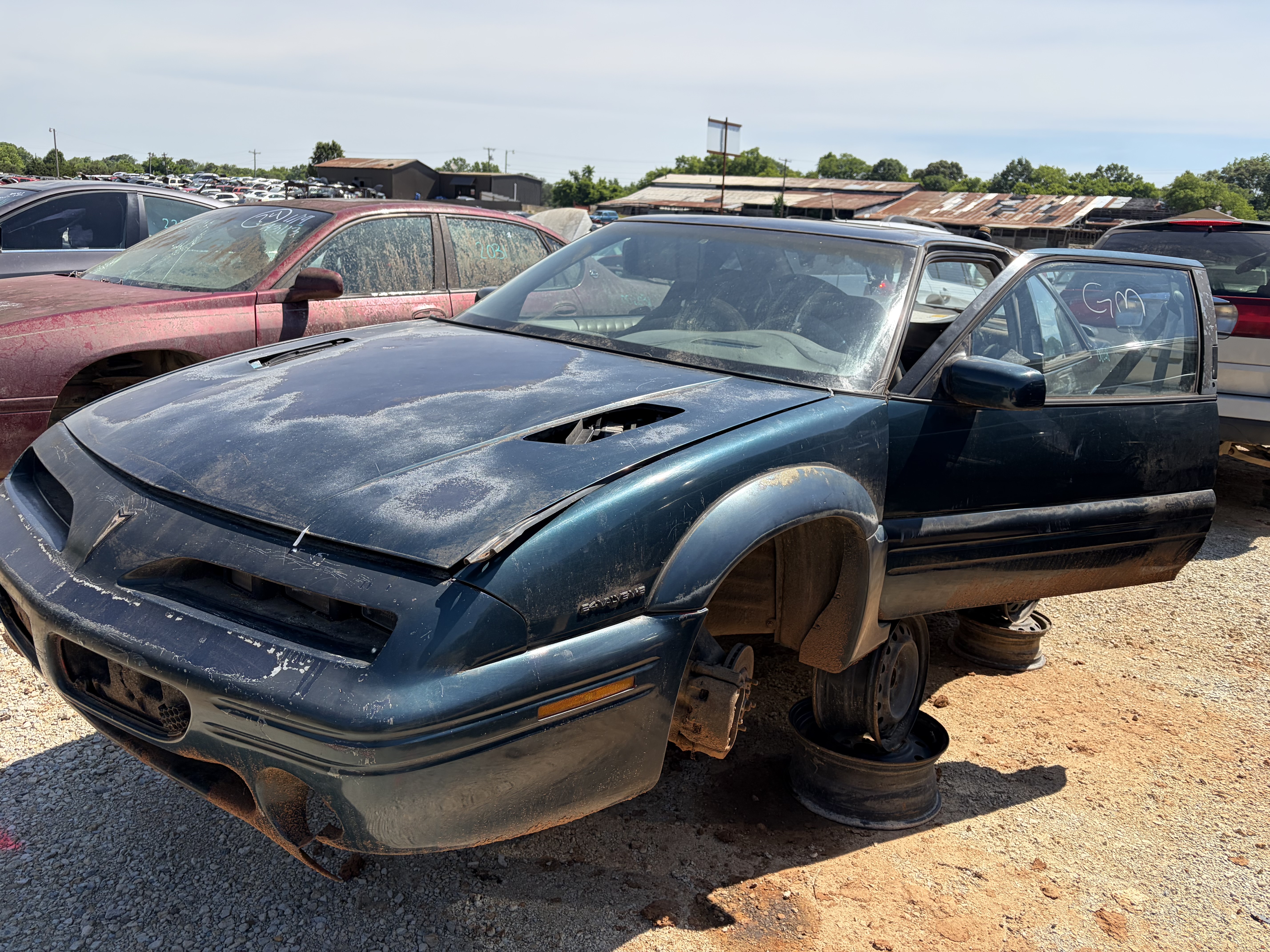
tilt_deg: -14.3
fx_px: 954
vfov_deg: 53.1
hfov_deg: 67.3
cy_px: 476
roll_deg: -3.5
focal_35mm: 26
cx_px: 635
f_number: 1.6
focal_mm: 5.96
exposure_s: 1/2985
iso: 50
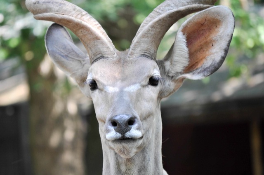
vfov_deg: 4.6
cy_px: 88
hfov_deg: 6.9
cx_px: 132
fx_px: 2197
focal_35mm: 300
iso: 250
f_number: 6.3
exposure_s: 1/50
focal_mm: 200
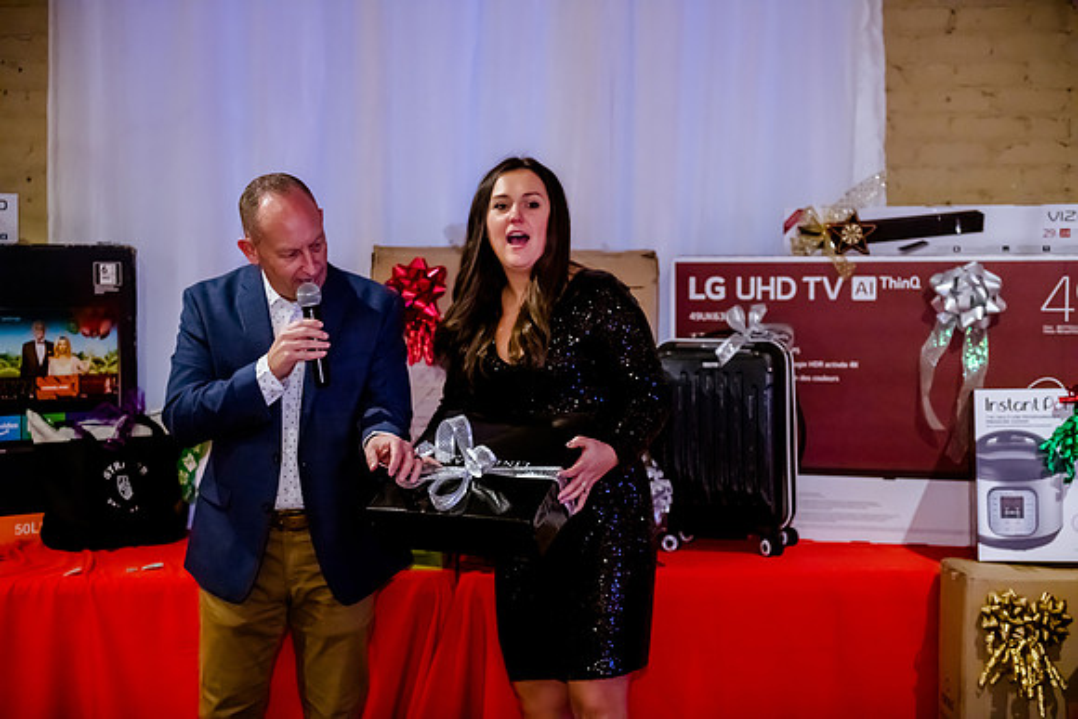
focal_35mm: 60
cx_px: 539
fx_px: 1797
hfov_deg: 33.4
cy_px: 360
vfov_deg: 22.6
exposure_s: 1/200
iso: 5000
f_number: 2.8
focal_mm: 60
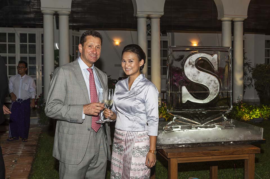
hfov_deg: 50.7
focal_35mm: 38
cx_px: 135
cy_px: 90
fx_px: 285
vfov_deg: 35.0
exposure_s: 1/60
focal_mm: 38
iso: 400
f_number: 5.6
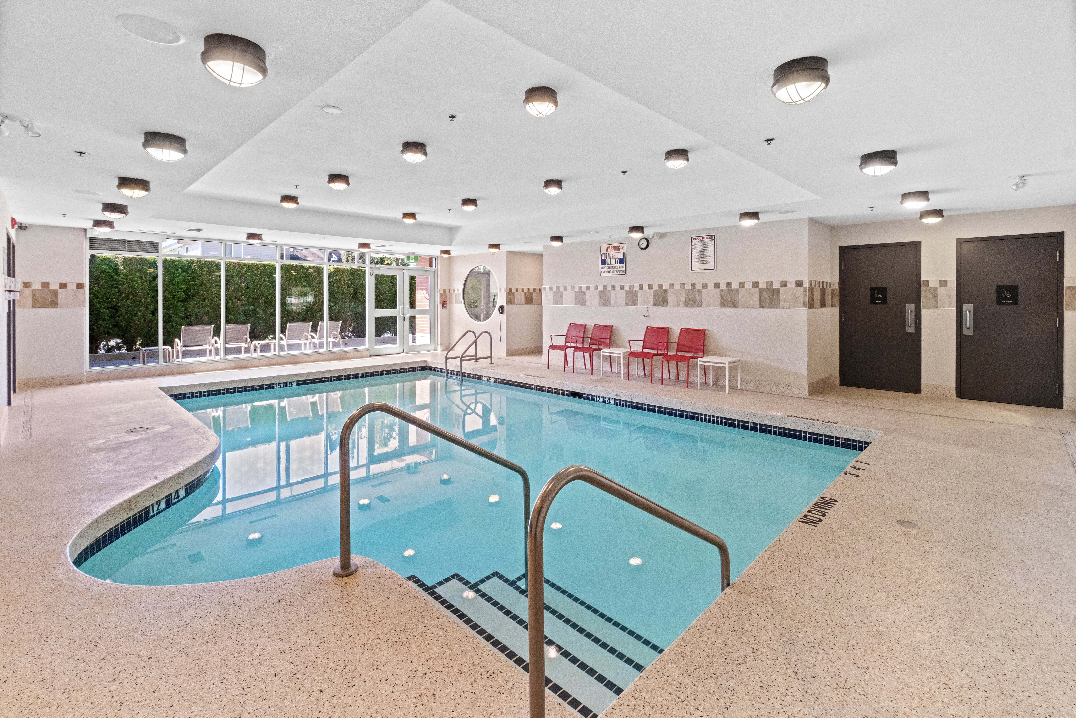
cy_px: 359
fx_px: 448
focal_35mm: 15
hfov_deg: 100.4
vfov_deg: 77.3
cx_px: 538
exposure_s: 1/4
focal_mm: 10
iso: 640
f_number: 11
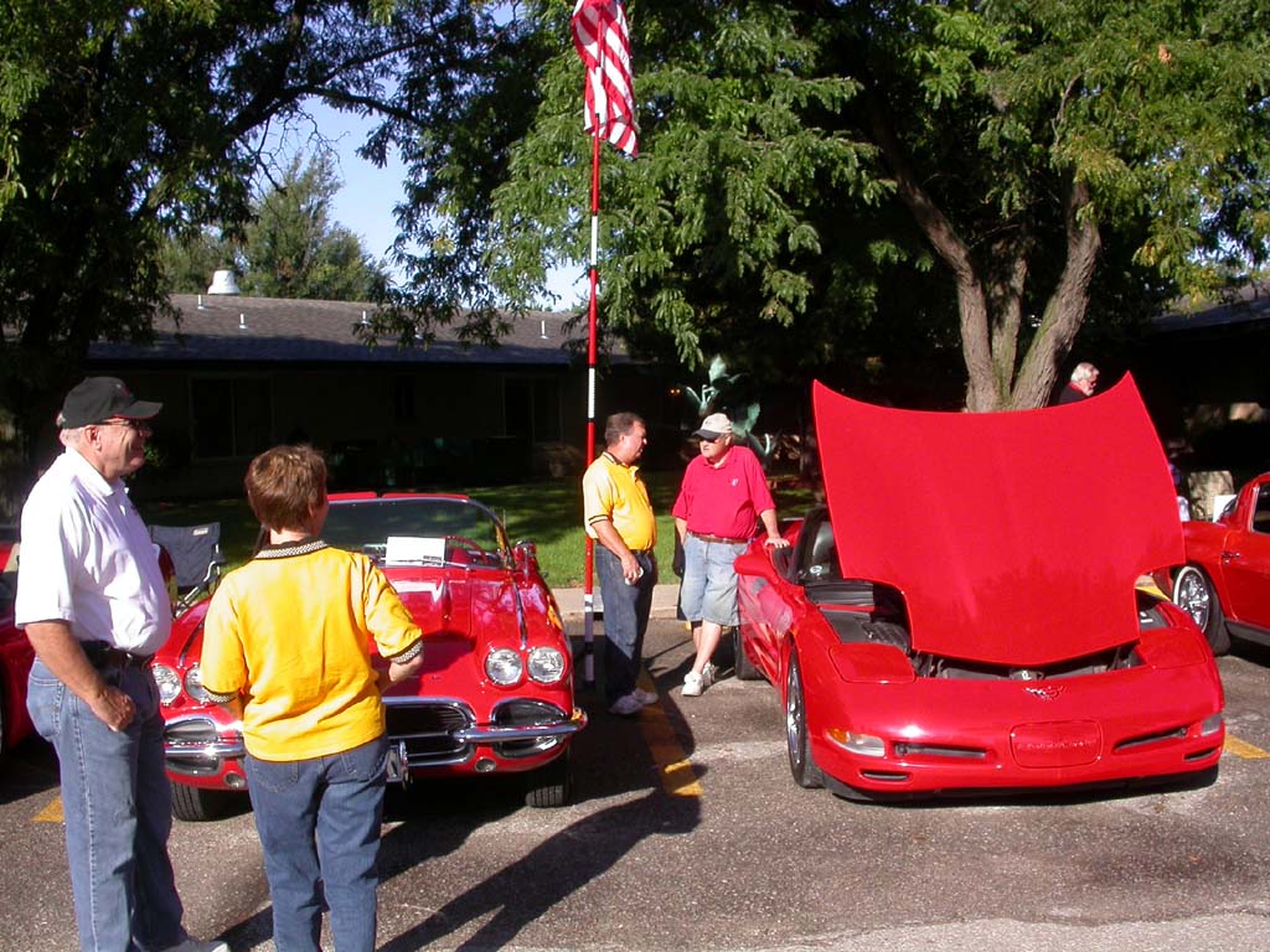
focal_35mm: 38
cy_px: 476
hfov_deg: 49.0
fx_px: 1394
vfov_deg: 37.7
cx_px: 635
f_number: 6.7
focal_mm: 7.85
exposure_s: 1/248
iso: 100
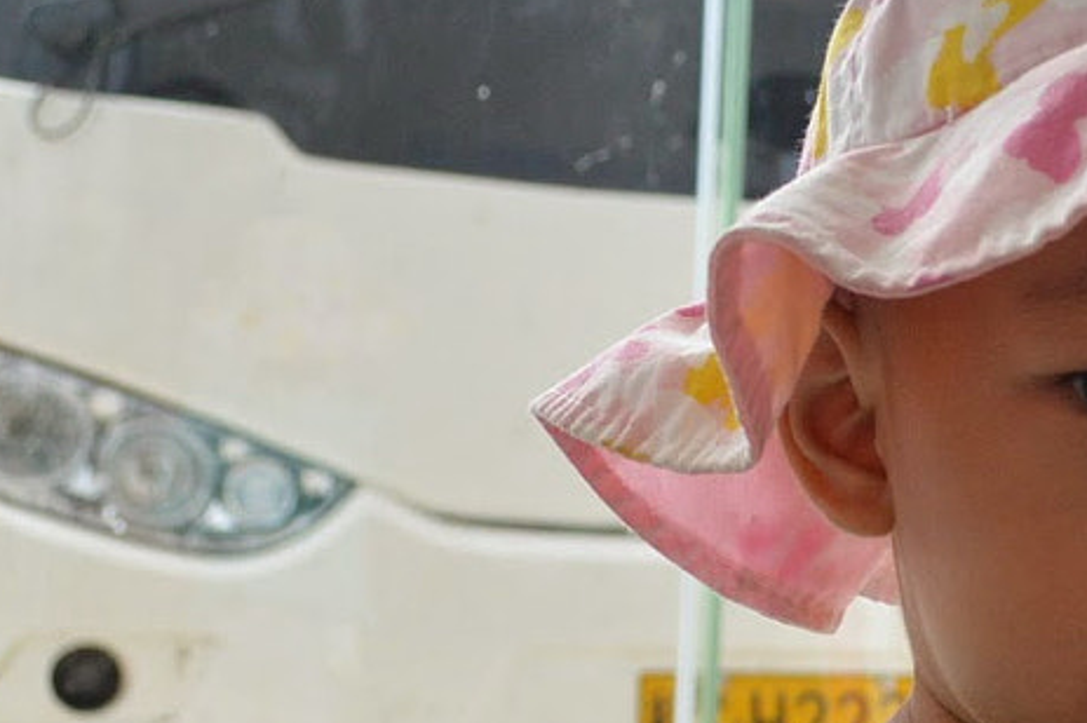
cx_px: 1186
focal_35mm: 114
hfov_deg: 17.4
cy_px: 880
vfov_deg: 11.7
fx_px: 3440
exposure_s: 1/40
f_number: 4.5
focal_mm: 22
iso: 640
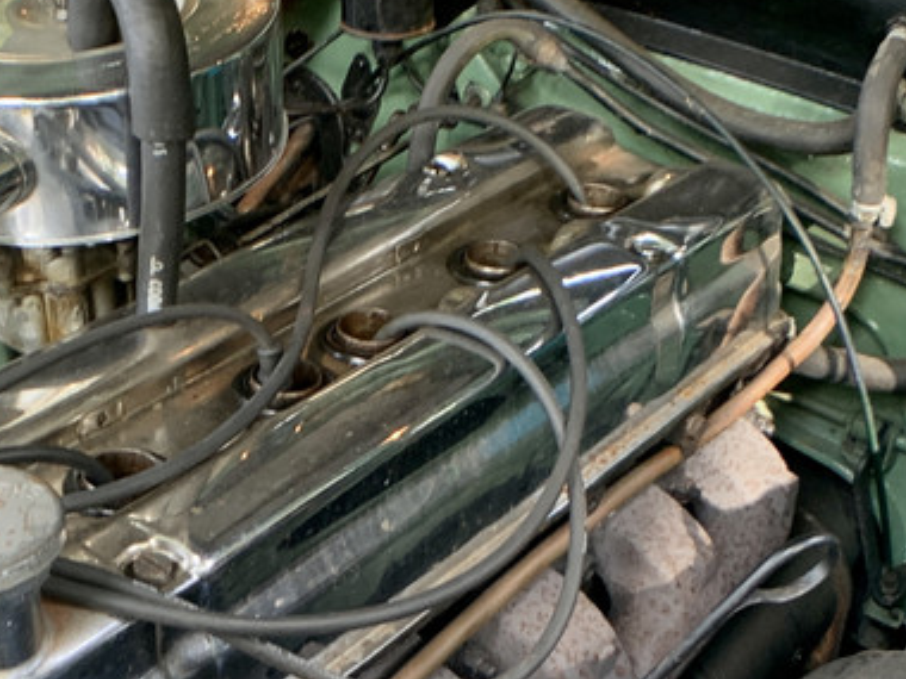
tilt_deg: -44.3
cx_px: 225
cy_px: 612
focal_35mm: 73
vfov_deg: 19.8
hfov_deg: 26.3
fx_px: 1911
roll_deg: -0.6
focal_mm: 4.25
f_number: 1.8
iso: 100
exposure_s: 1/69
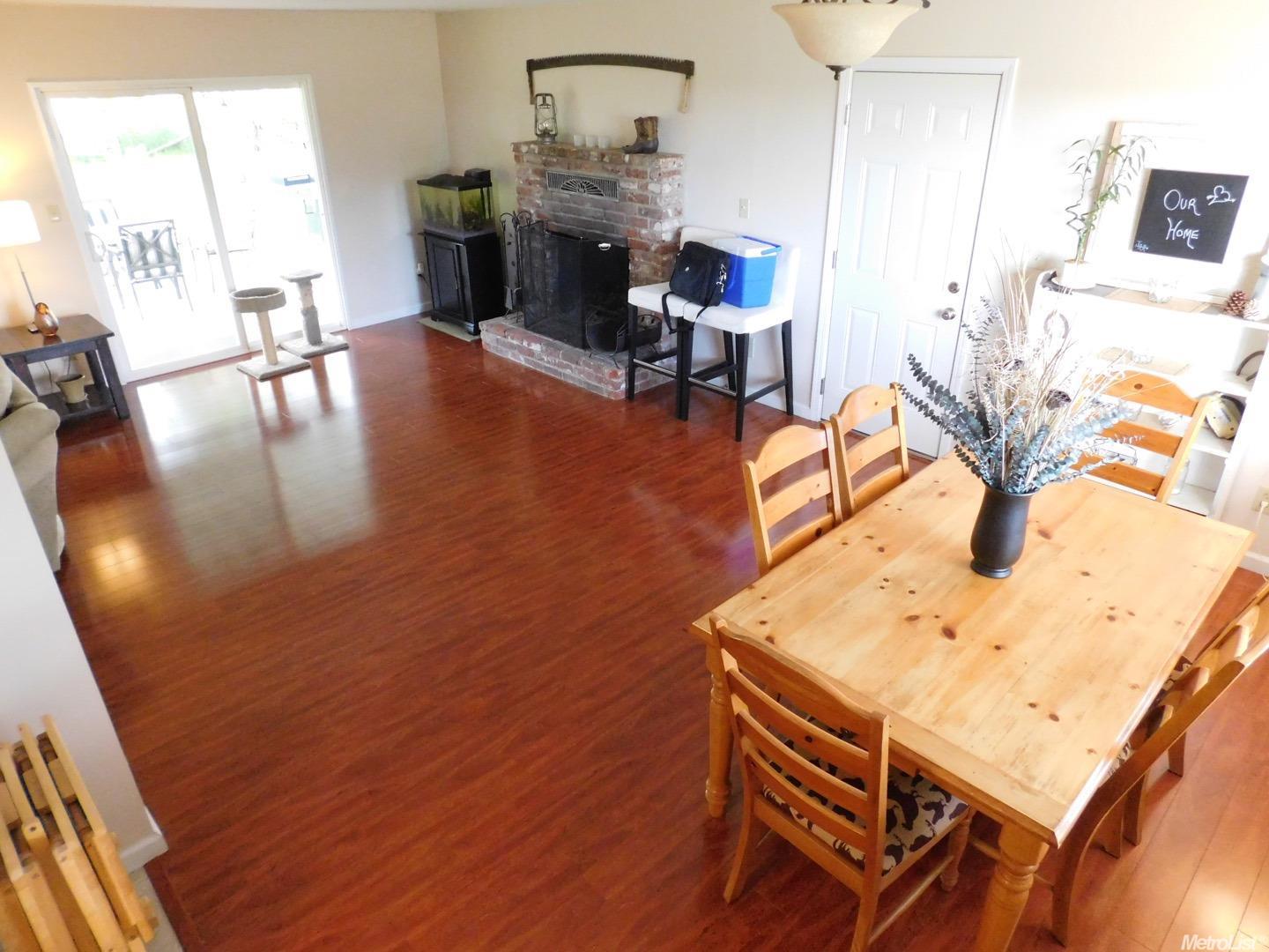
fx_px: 843
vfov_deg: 58.9
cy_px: 476
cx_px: 634
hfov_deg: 73.9
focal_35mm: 23
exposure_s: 1/40
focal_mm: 4
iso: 800
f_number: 3
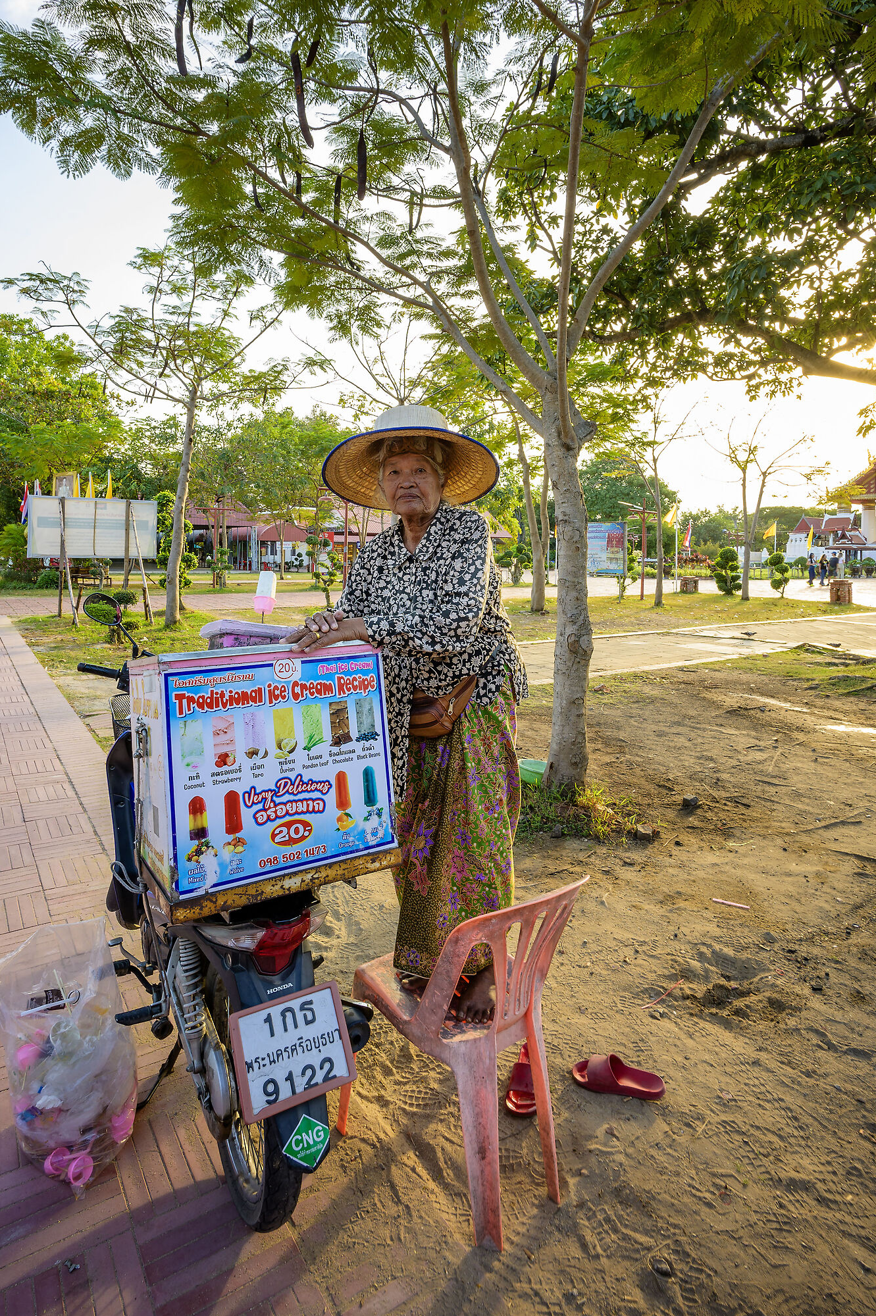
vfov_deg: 89.3
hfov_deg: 67.2
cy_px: 555
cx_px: 409
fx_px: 658
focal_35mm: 18
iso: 180
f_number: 11
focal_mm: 15
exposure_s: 1/15
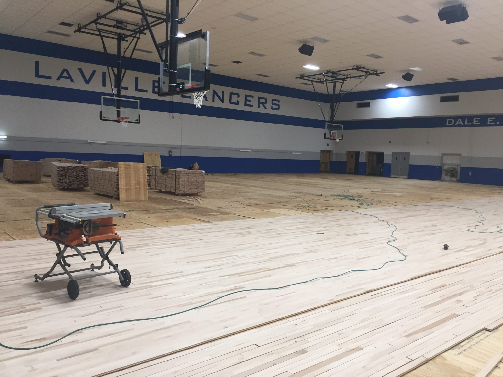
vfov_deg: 48.2
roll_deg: -2.4
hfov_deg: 61.7
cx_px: 252
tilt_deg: -4.5
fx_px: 421
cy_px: 188
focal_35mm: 29
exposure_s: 1/30
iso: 40
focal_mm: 4.15
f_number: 2.2
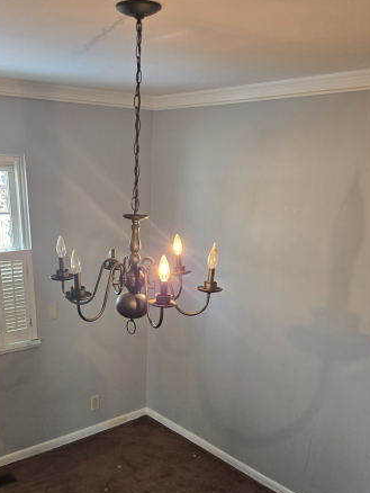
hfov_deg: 40.3
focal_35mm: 35
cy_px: 361
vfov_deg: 50.7
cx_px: 125
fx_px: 498
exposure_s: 1/120
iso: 200
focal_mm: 5.4
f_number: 1.8
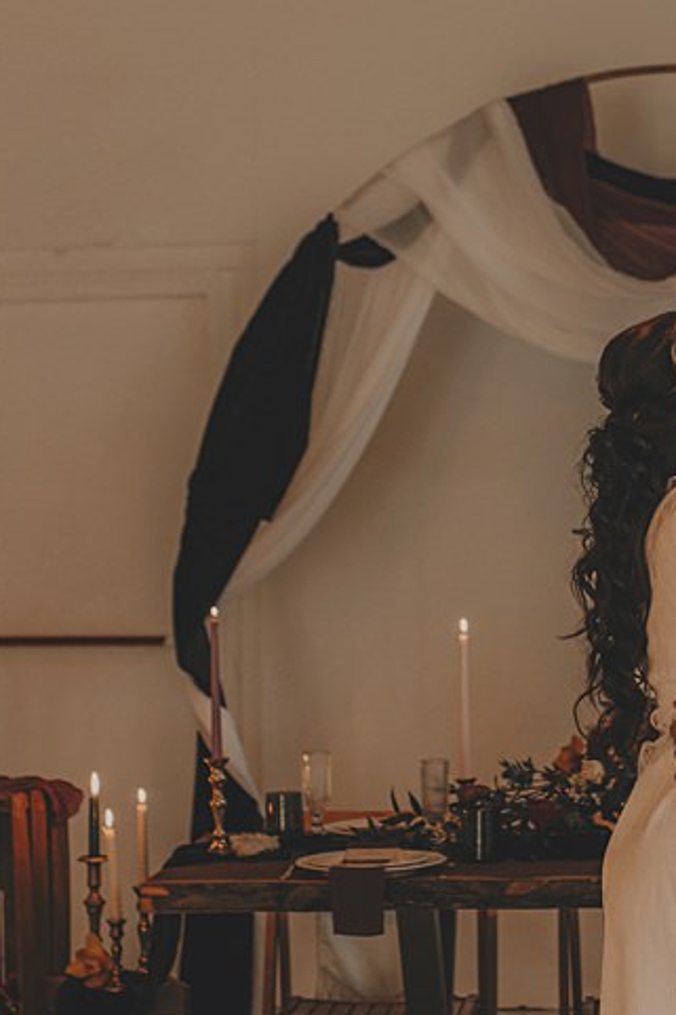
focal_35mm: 109
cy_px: 360
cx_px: 539
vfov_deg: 18.7
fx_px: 3072
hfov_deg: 12.5
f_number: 2
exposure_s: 1/160
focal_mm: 35
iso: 500
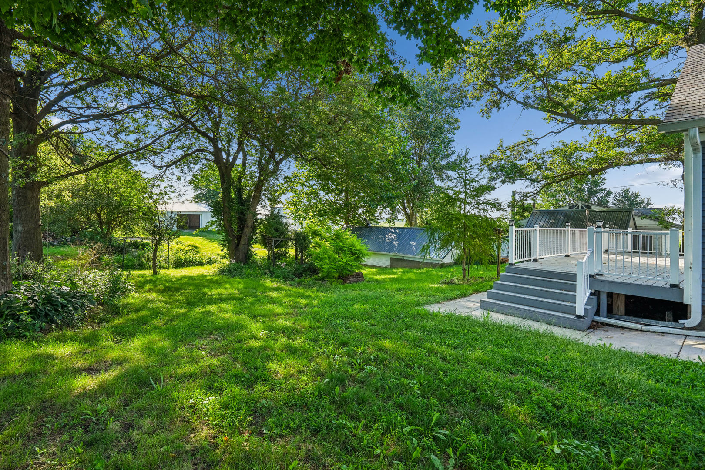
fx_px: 313
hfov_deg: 96.7
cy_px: 235
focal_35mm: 16
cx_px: 352
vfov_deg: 73.7
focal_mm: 16
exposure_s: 1/200
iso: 500
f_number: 8
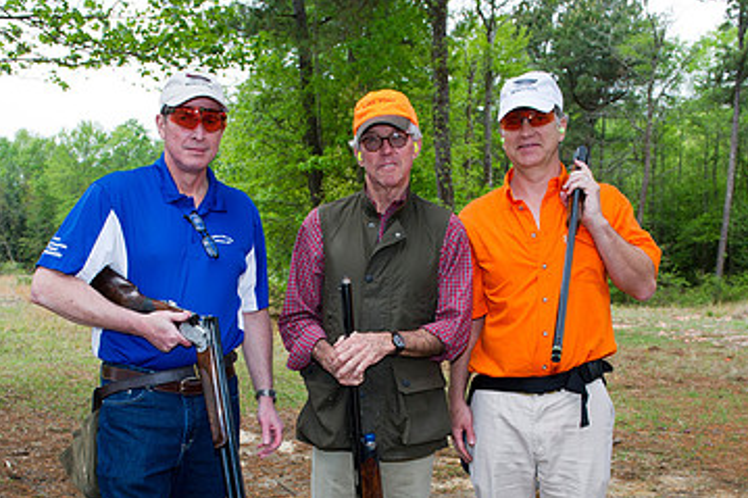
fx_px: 872
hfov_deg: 46.4
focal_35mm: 42
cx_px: 348
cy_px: 396
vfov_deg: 31.1
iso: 400
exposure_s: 1/200
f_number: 6.3
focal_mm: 26
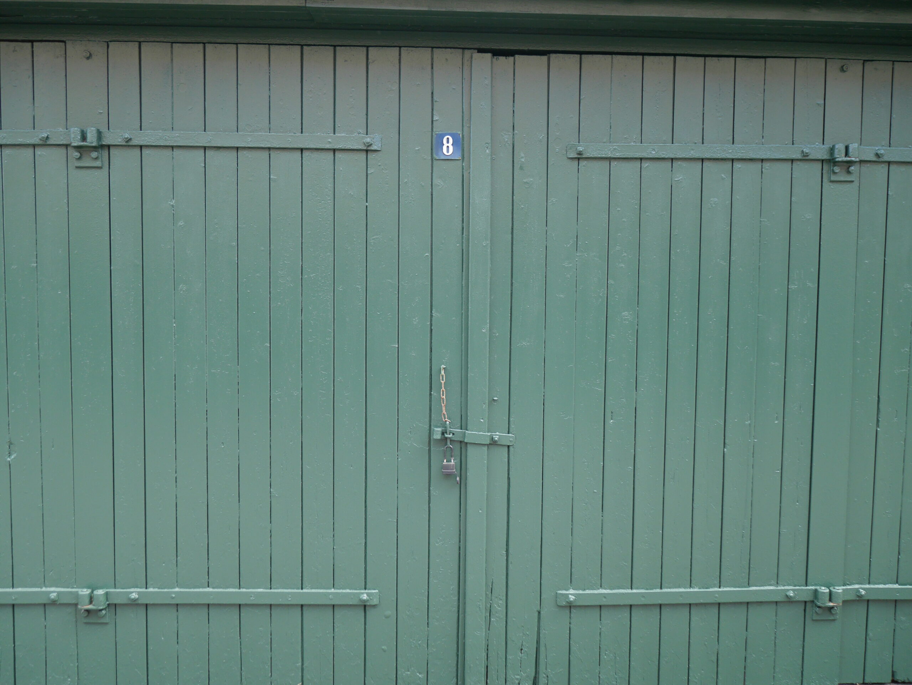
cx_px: 456
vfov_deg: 46.8
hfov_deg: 59.9
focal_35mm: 30
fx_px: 791
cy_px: 342
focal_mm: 15
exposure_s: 1/125
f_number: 3.6
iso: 320
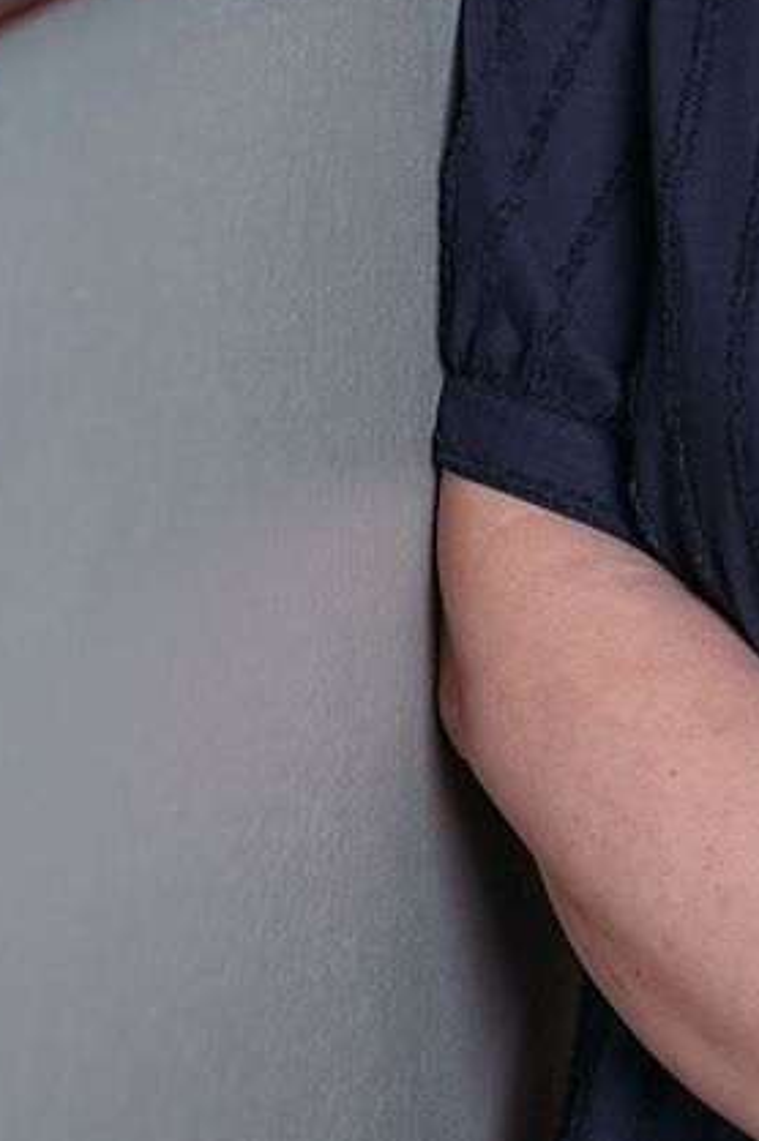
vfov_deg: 15.5
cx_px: 1226
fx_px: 4086
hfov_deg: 10.2
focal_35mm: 129
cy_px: -81
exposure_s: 1/200
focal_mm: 35
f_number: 2.8
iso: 64
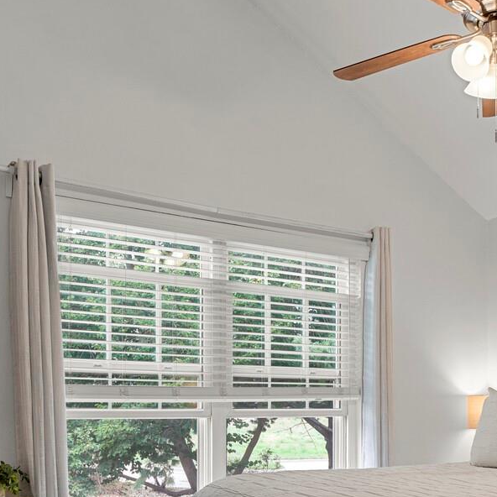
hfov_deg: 42.1
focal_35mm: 39
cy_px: 404
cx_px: 341
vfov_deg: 40.9
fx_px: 634
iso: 250
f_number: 8
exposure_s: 1.3
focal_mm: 17
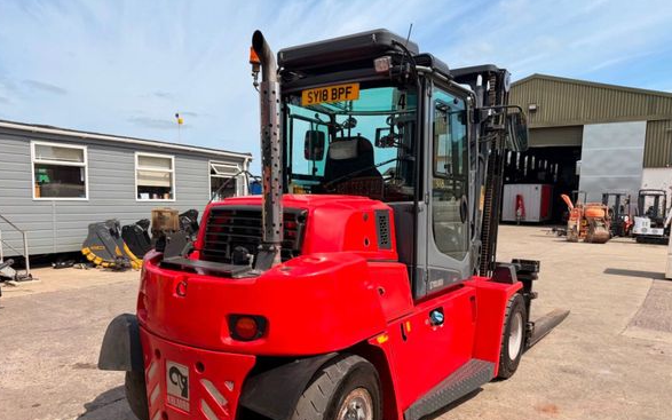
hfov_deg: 70.4
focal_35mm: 26
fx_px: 476
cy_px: 254
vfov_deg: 47.3
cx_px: 330
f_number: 1.78
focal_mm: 6.76
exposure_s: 1/3953
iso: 80
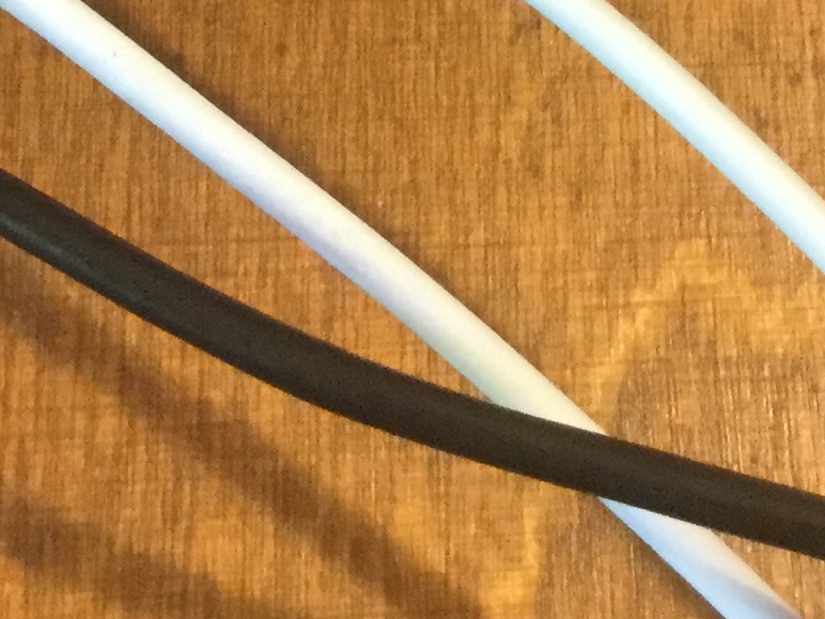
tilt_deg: -58.4
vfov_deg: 10.4
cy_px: -602
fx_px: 3122
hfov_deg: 15.0
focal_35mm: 131
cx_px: 460
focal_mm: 3.3
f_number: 2.4
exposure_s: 1/17
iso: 200
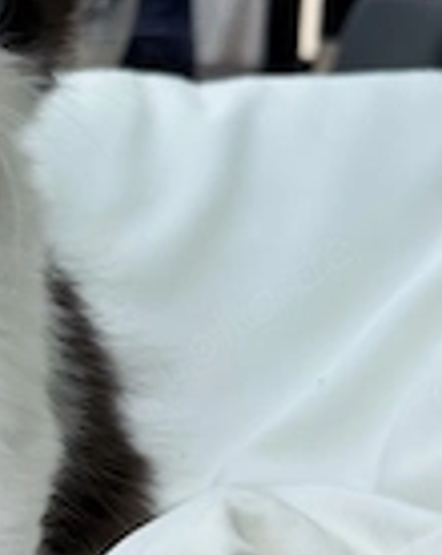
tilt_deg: -20.3
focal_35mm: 68
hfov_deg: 21.7
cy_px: 366
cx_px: 16
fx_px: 1114
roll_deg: -0.9
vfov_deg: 27.8
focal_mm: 6.76
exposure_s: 1/632
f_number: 1.78
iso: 80
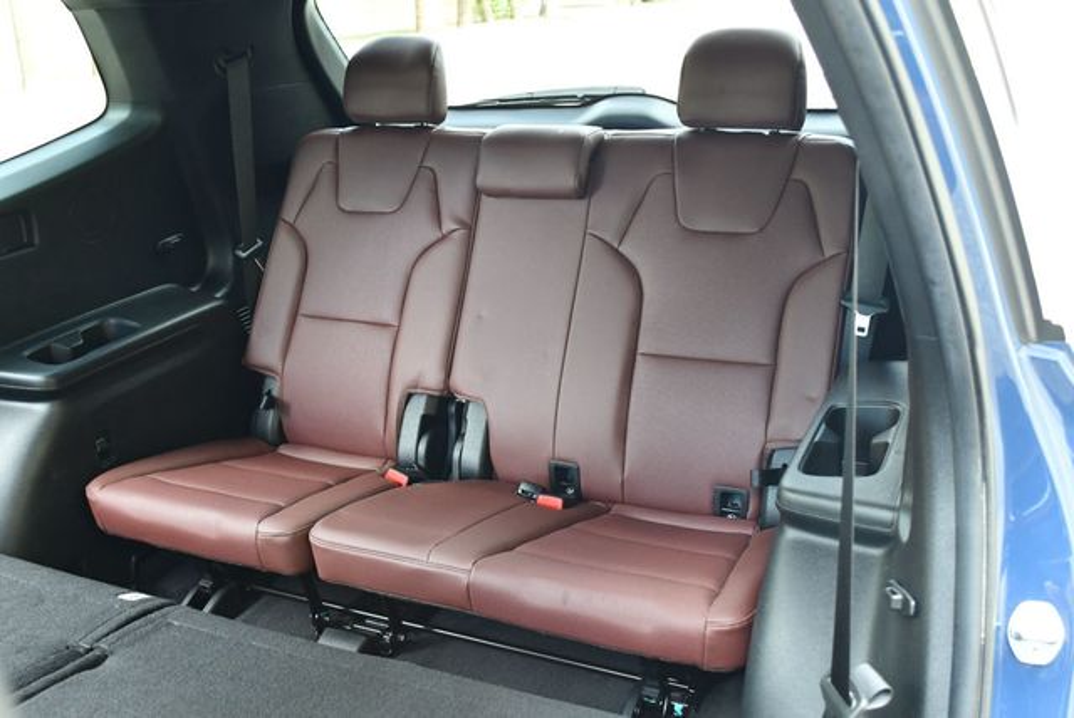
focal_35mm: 36
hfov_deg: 53.1
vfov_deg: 36.9
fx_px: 1075
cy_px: 359
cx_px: 537
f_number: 3.5
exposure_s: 1/125
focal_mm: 18
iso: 1100
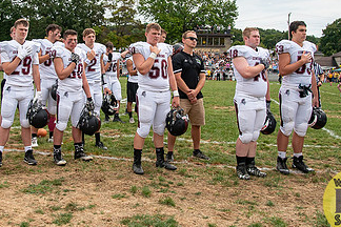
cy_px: 56
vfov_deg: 30.7
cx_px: 129
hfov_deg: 45.1
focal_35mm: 43
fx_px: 407
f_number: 4.5
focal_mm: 24
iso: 320
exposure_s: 1/2500
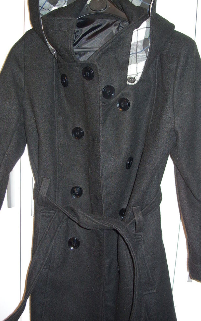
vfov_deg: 48.2
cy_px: 162
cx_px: 102
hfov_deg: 31.3
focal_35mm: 41
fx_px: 359
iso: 100
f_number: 2.8
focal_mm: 7.8
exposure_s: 1/30
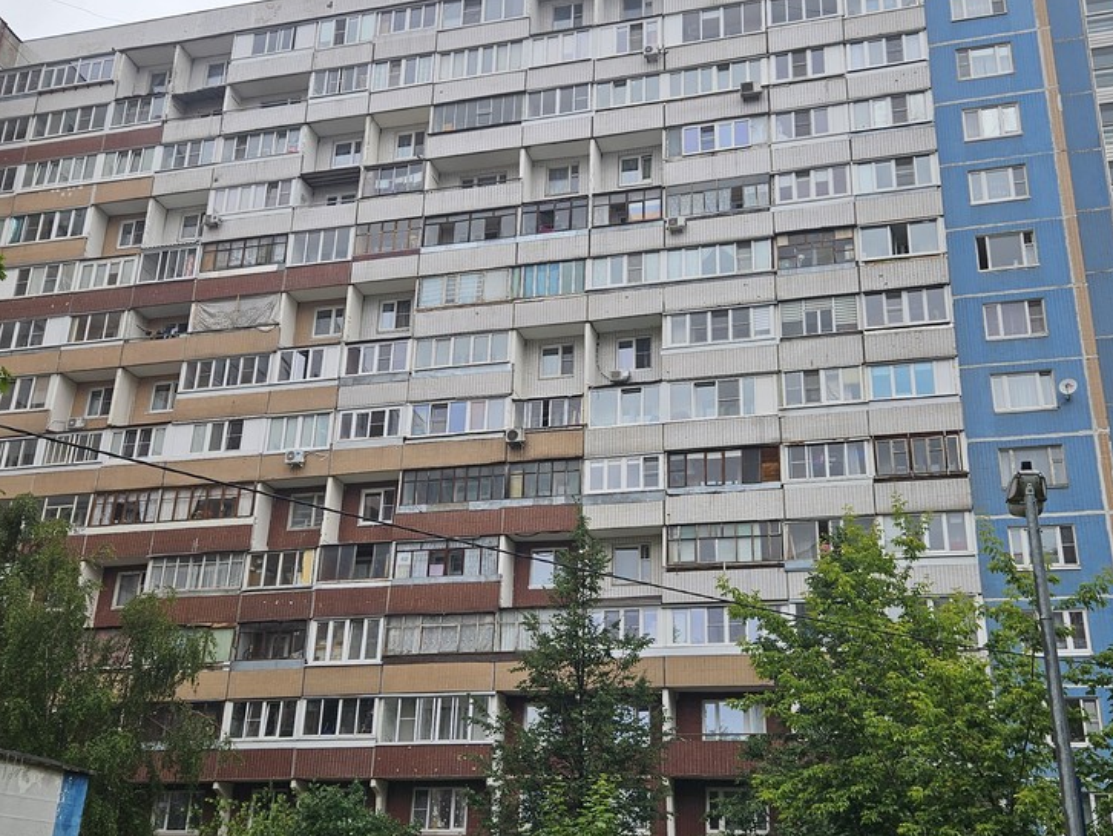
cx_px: 596
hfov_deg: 48.9
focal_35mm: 38
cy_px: 430
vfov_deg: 37.7
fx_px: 1222
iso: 25
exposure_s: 1/559
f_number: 1.8
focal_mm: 5.4
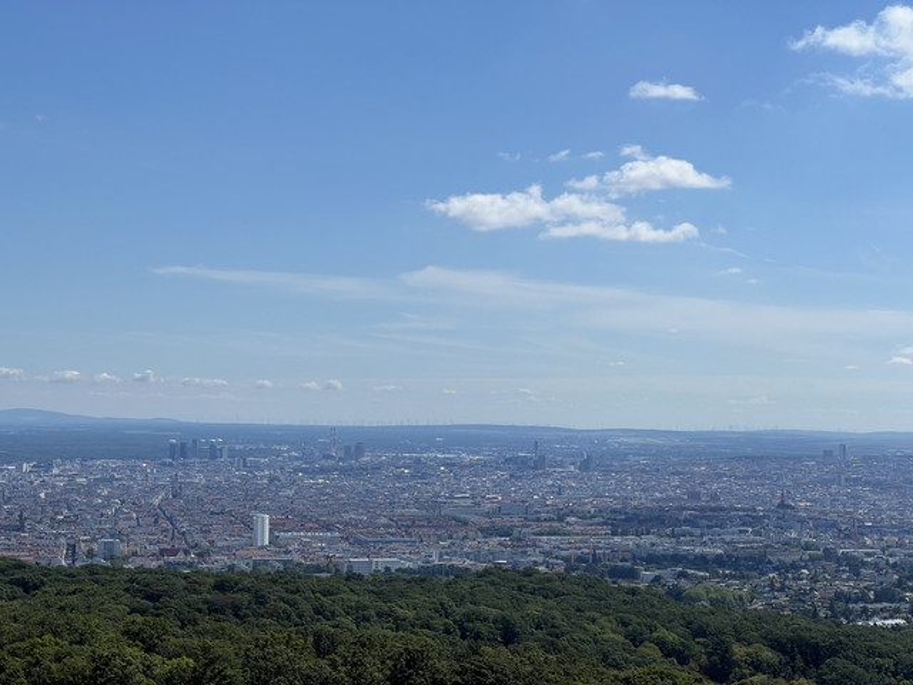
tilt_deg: +0.5
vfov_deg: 19.1
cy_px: 342
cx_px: 456
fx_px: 2031
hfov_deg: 25.3
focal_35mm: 77
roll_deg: -0.8
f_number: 2.8
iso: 32
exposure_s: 1/1946
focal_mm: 9
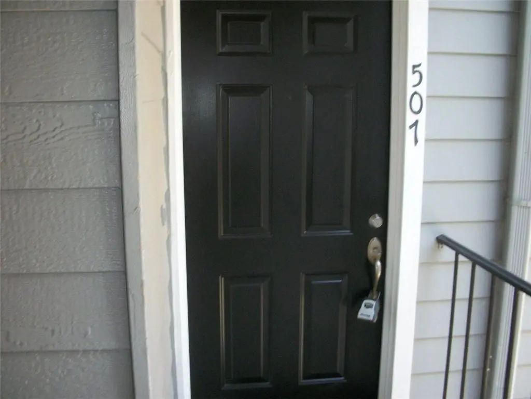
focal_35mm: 35
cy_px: 200
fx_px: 537
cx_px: 266
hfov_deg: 52.6
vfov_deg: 40.7
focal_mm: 6.3
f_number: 3.1
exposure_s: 1/50
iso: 160
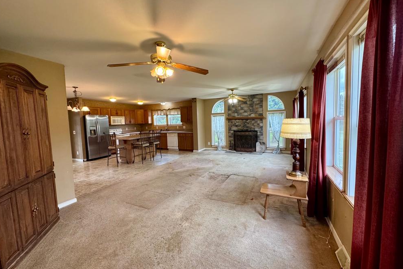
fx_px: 168
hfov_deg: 100.4
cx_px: 202
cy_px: 133
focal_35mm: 15
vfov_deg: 77.3
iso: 250
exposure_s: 1/120
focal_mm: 2.22
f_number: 2.2
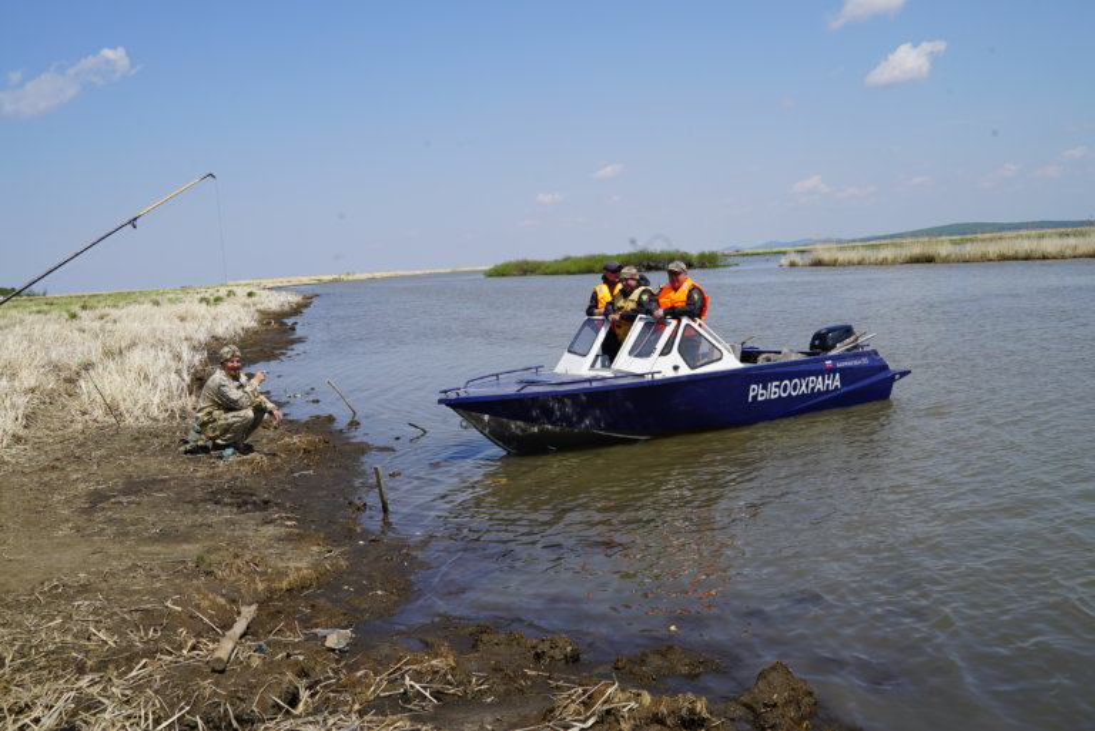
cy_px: 366
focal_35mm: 35
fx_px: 1065
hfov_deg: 54.4
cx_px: 548
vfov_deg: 37.9
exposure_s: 1/125
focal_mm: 35
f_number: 14
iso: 100
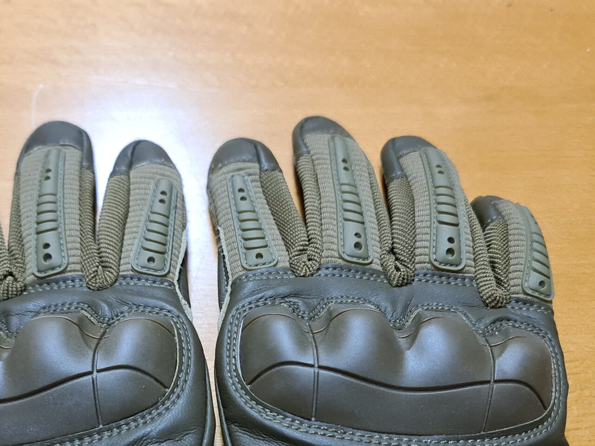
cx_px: 234
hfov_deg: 38.0
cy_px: 394
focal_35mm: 50
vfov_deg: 28.1
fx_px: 859
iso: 500
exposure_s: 1/100
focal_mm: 7
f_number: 1.8
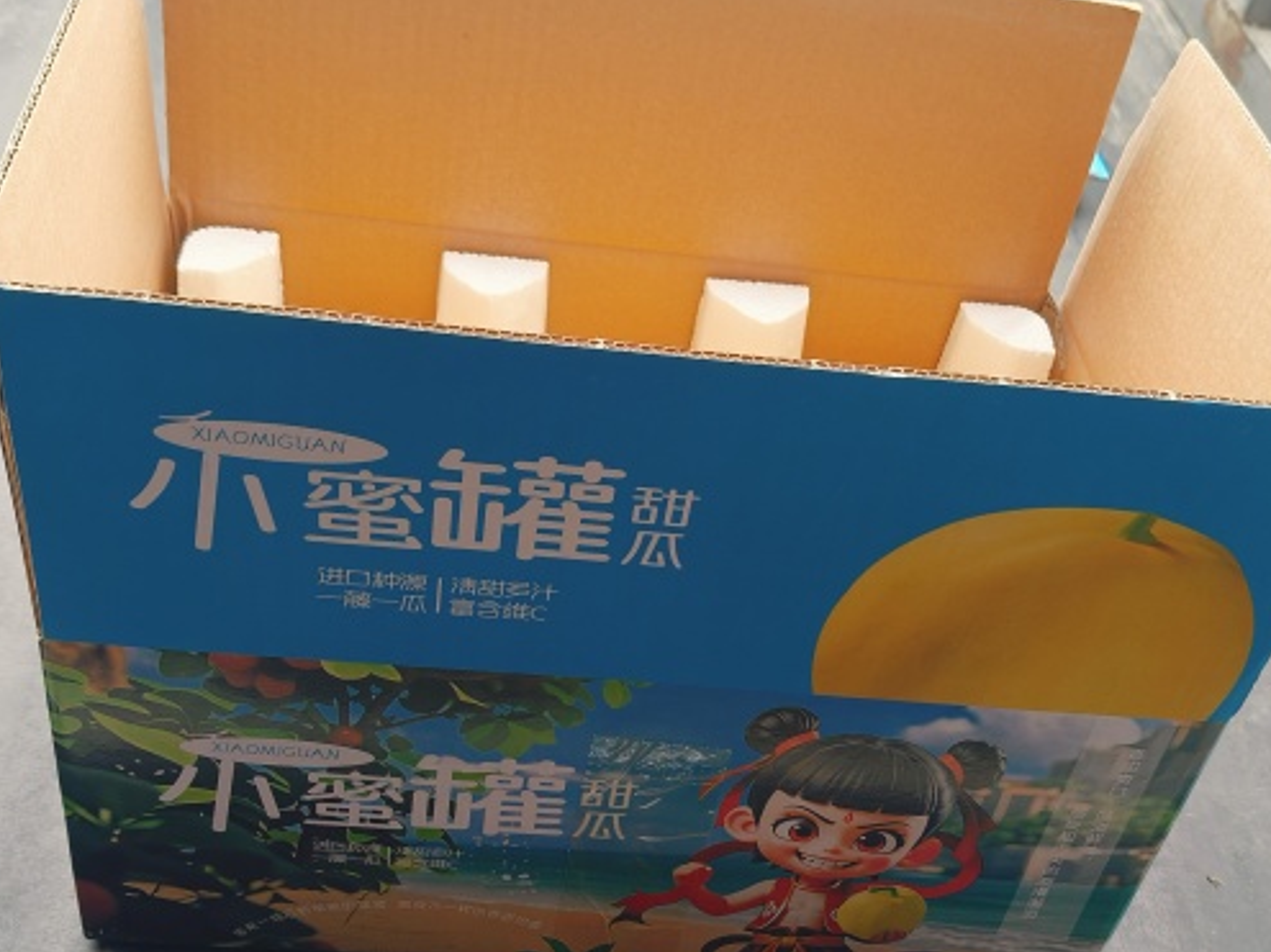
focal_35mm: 42
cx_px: 637
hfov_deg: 44.8
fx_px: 1542
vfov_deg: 34.3
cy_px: 554
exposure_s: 1/237
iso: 80
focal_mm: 4.84
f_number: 1.8
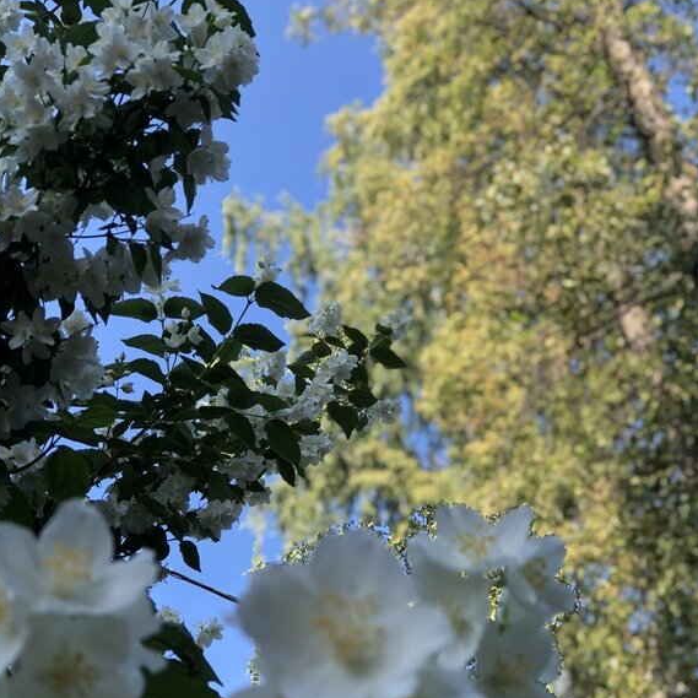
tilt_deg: +45.1
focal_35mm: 68
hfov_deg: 25.4
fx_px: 1551
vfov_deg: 25.3
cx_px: 348
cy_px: 399
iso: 20
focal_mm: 6.6
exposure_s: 1/127
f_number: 2.8
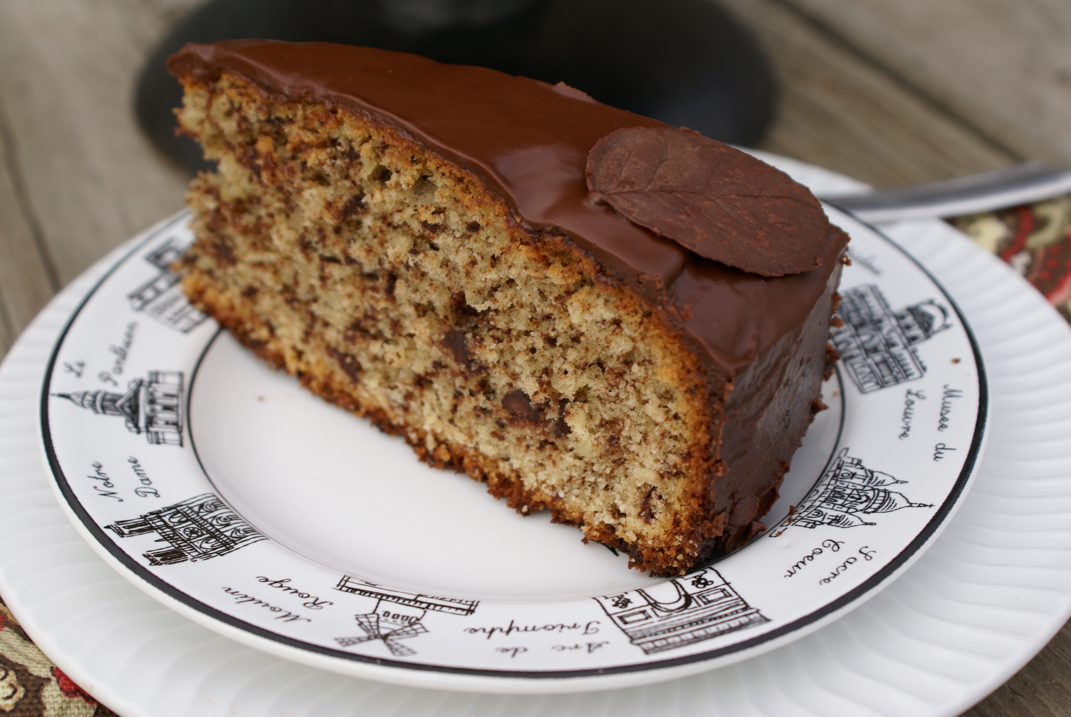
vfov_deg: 22.7
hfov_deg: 33.4
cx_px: 536
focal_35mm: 60
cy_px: 358
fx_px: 1787
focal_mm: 40
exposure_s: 1/100
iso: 100
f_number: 5.6
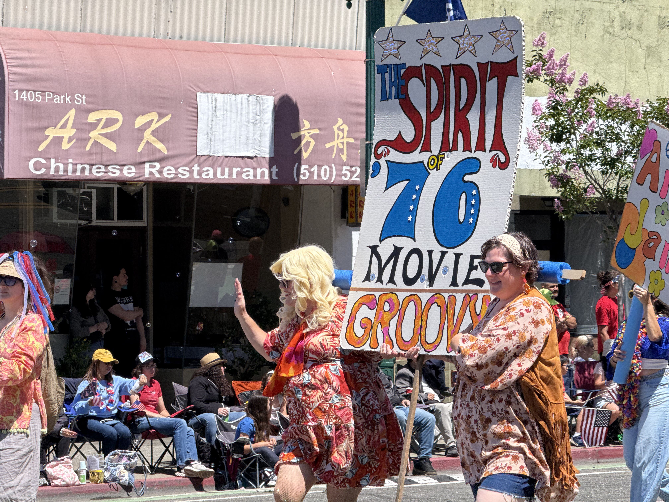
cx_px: 334
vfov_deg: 12.3
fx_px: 2319
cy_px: 251
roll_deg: +0.3
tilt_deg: +2.1
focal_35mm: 120
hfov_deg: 16.4
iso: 50
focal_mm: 15.66
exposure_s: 1/1080
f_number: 2.8
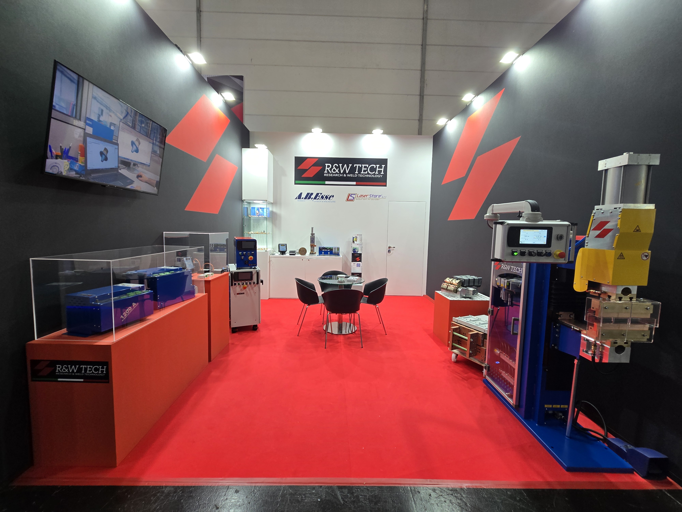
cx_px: 341
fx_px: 256
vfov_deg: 89.9
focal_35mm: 13
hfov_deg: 106.2
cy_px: 256
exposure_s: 1/50
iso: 64
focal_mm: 2.2
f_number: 2.2
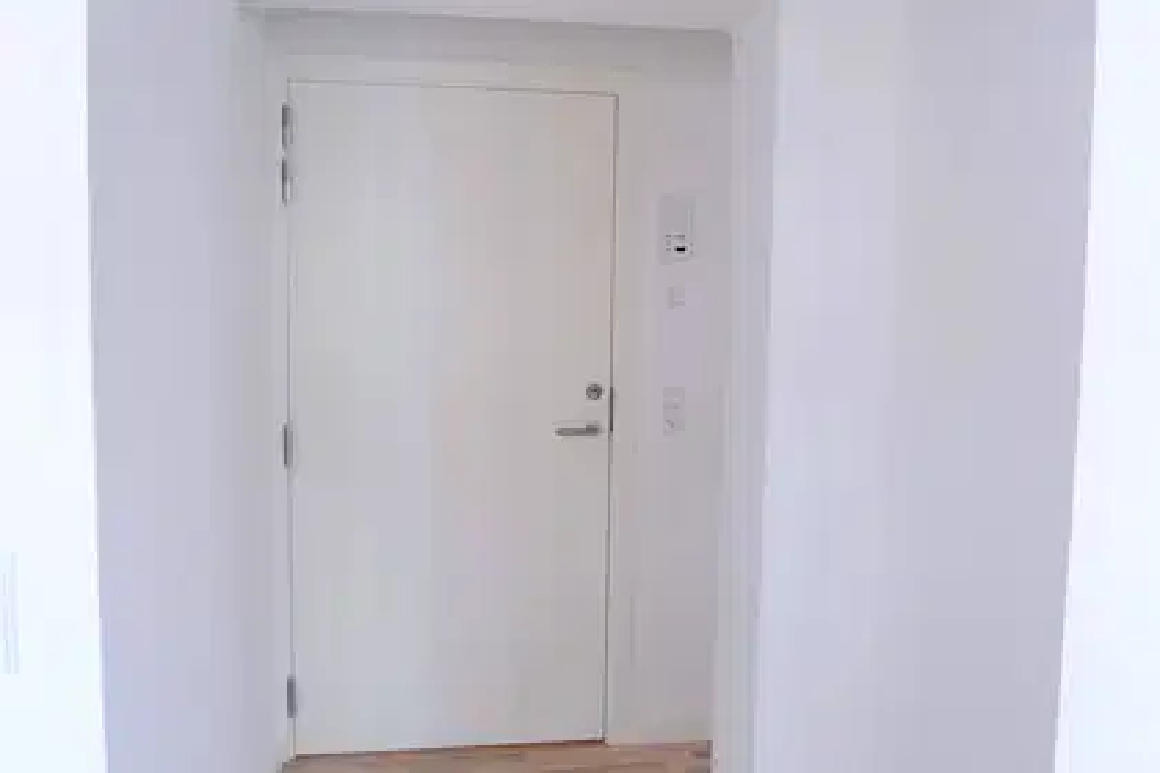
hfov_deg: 54.4
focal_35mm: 35
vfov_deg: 37.9
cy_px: 386
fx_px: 1128
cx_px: 580
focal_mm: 23
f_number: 3.8
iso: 400
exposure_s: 1/125
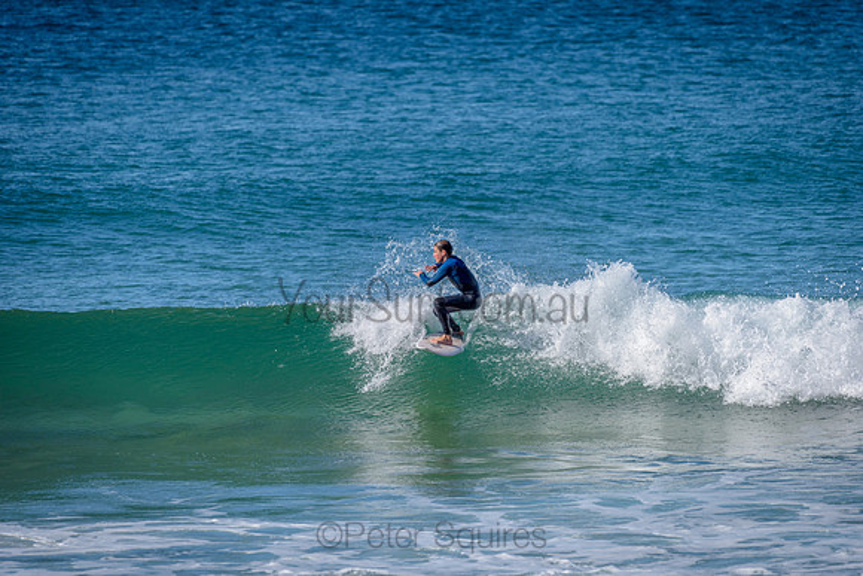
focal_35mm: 500
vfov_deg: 2.8
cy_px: 288
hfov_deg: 4.1
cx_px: 432
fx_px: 11988
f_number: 5.6
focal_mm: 500
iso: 140
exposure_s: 1/2000
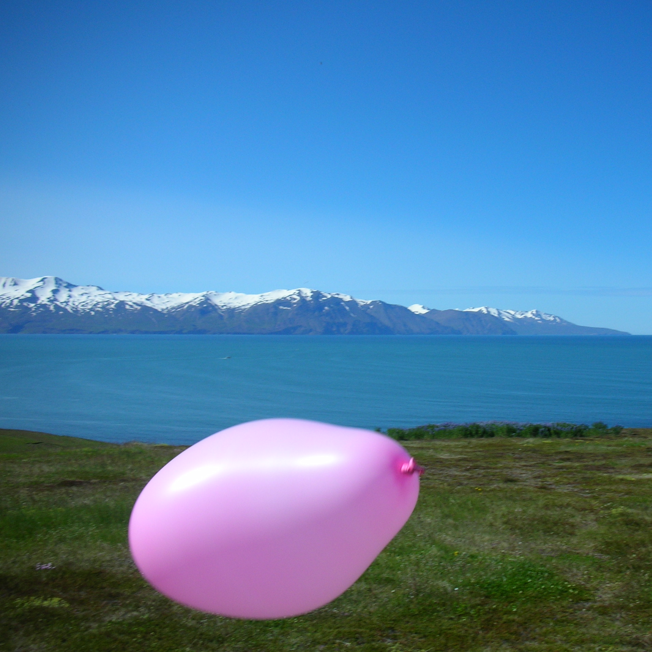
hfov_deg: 39.7
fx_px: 895
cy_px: 325
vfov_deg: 40.0
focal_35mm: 42
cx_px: 422
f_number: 8.5
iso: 50
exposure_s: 1/155
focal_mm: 5.8
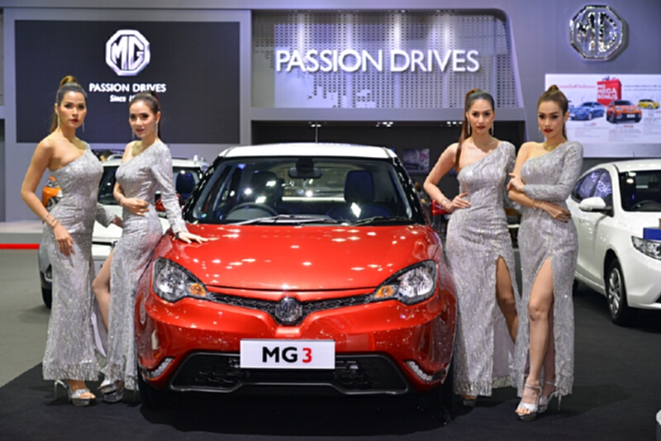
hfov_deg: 34.5
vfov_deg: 23.4
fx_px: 1065
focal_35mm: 58
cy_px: 220
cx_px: 330
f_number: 5.6
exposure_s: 1/80
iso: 1250
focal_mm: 58
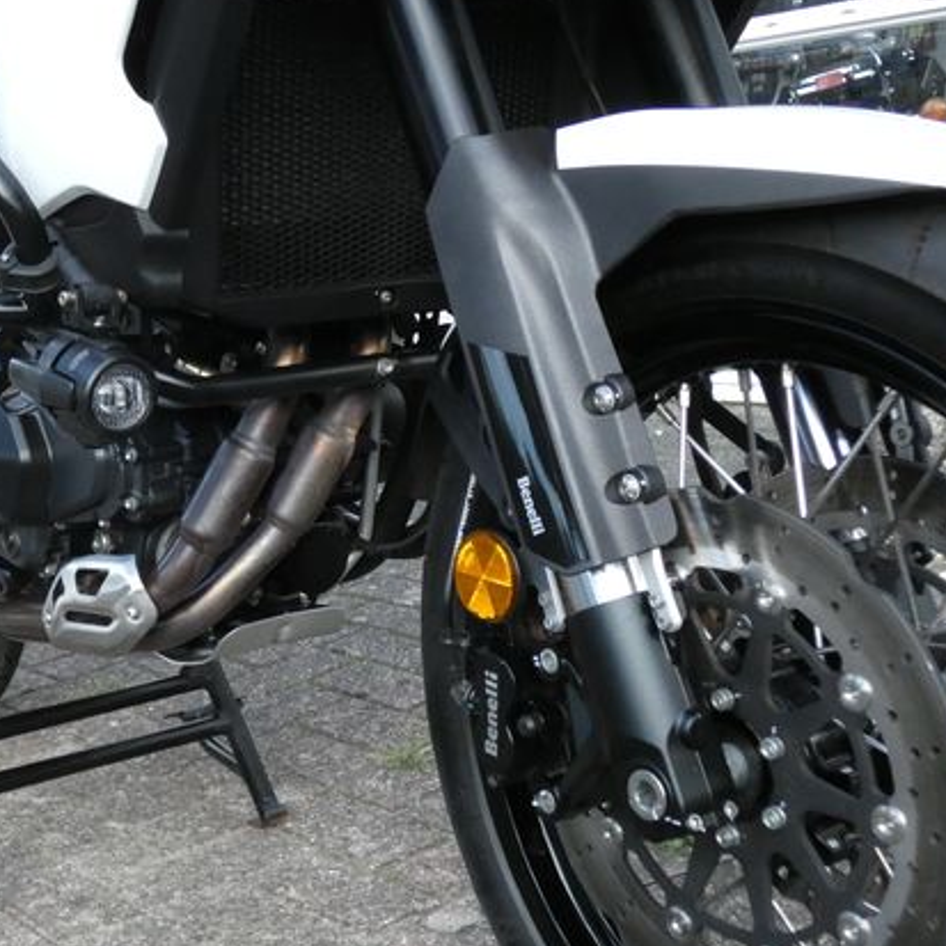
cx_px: 314
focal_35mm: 52
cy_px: 481
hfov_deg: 32.5
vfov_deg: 32.8
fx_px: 1608
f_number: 3.5
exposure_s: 1/1000
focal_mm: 6.8
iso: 800
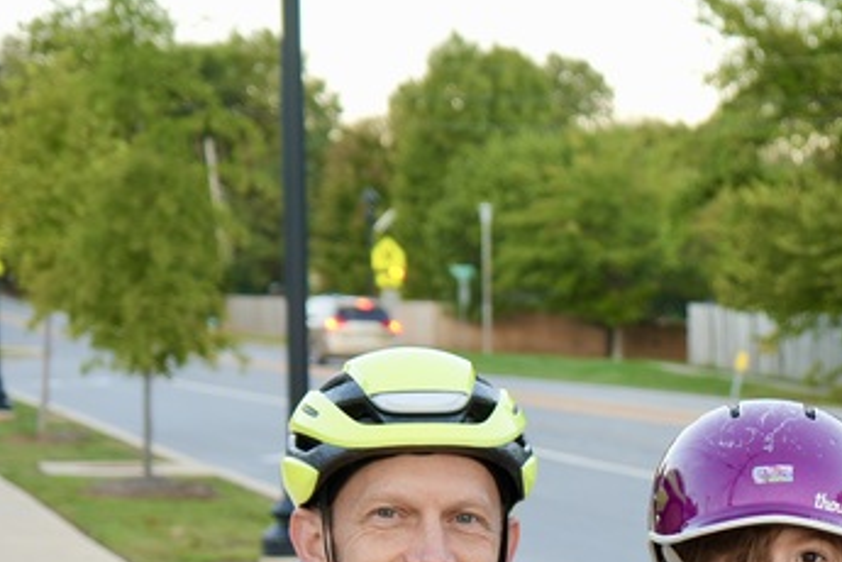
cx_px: 896
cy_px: 646
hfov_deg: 19.0
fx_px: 2432
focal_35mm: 104
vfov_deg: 12.9
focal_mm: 35
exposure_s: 1/40
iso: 100
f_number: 4
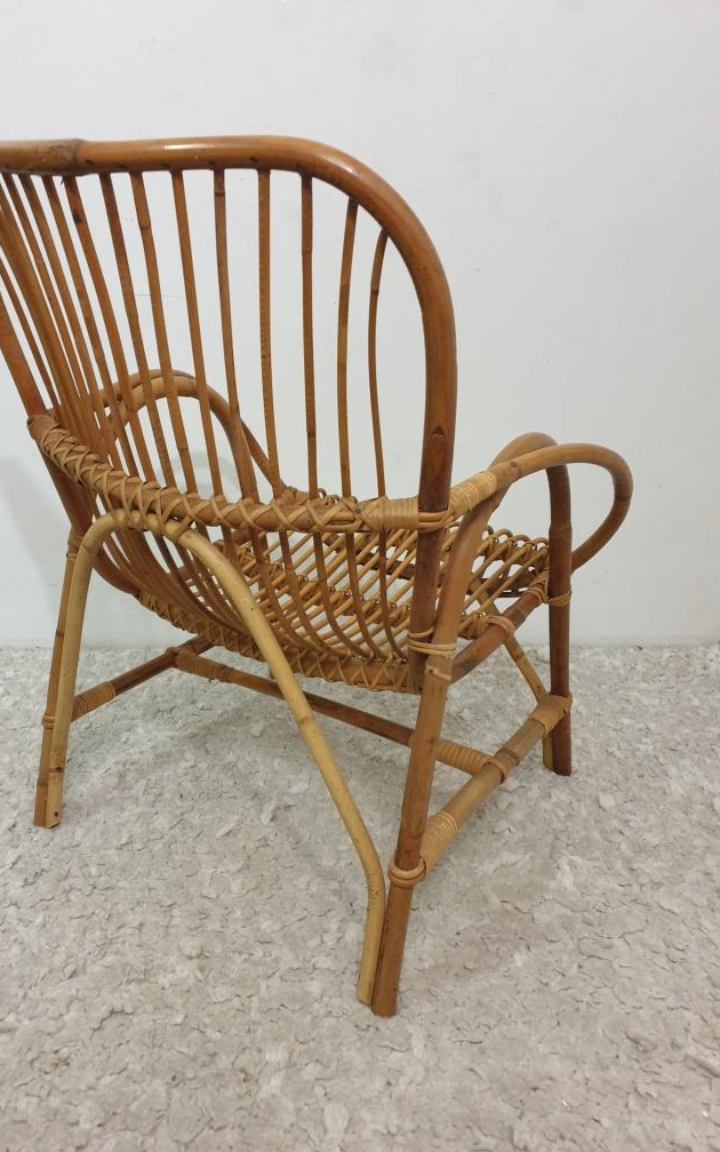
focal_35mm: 28
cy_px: 584
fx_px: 879
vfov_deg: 66.5
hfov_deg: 44.3
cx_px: 288
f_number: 1.5
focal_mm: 4.3
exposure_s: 1/33
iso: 320
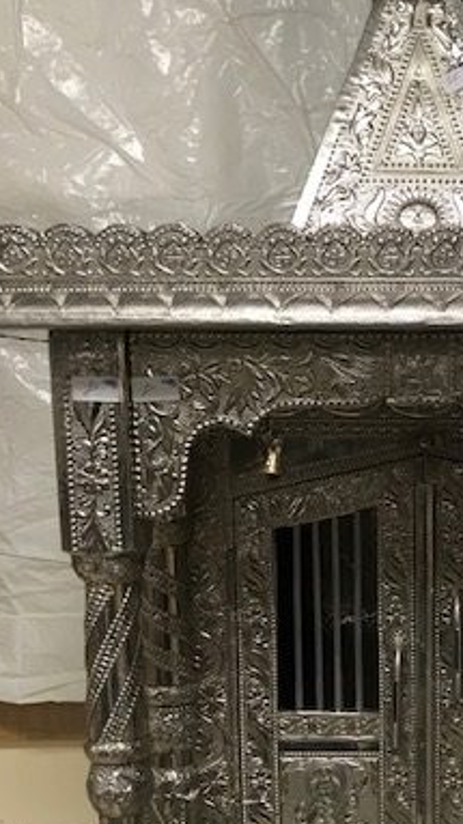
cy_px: 579
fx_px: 1115
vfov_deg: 39.9
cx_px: 429
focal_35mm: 51
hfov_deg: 22.8
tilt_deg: -9.2
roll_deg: -0.2
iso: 32
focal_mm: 3.99
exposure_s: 1/24
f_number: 1.8
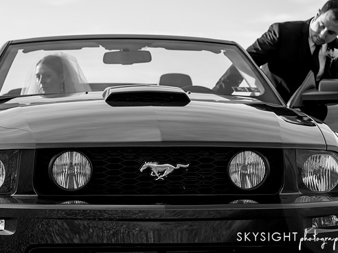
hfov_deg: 15.4
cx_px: 158
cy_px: 129
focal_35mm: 128
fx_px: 1250
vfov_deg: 11.6
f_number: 8
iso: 200
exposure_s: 1/160
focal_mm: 112
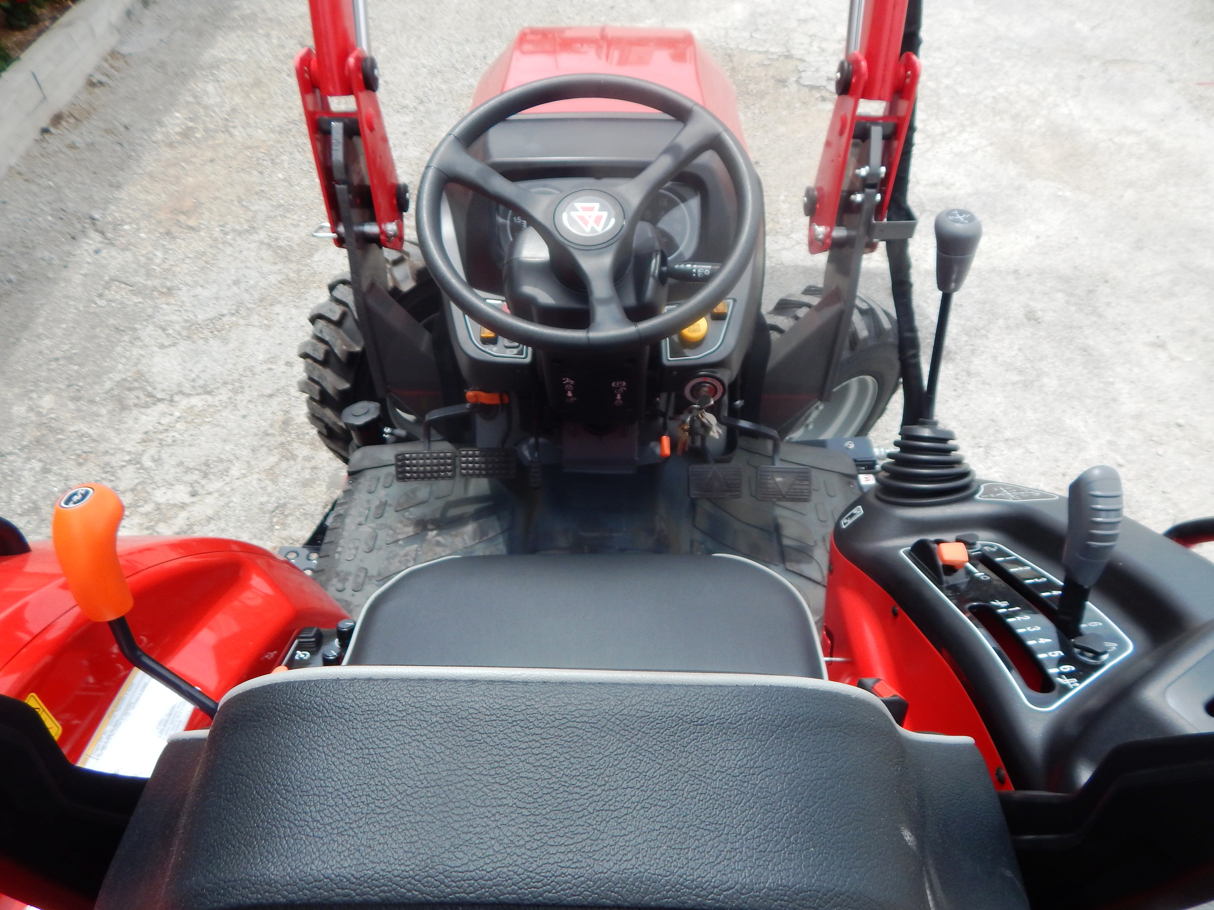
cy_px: 455
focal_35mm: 22
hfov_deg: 76.4
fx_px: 772
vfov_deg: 61.1
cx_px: 607
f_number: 3
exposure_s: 1/800
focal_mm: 4
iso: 125
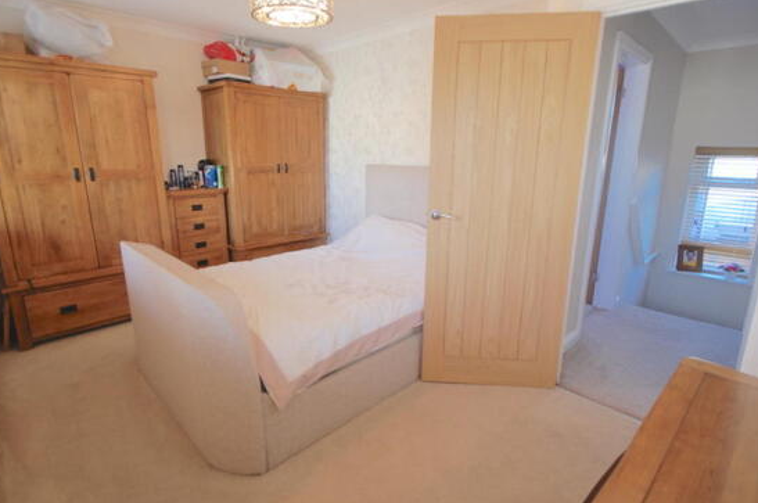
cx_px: 367
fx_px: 378
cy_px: 242
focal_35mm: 18
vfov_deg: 67.2
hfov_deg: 90.1
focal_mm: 10
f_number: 4
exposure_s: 1/30
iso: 400
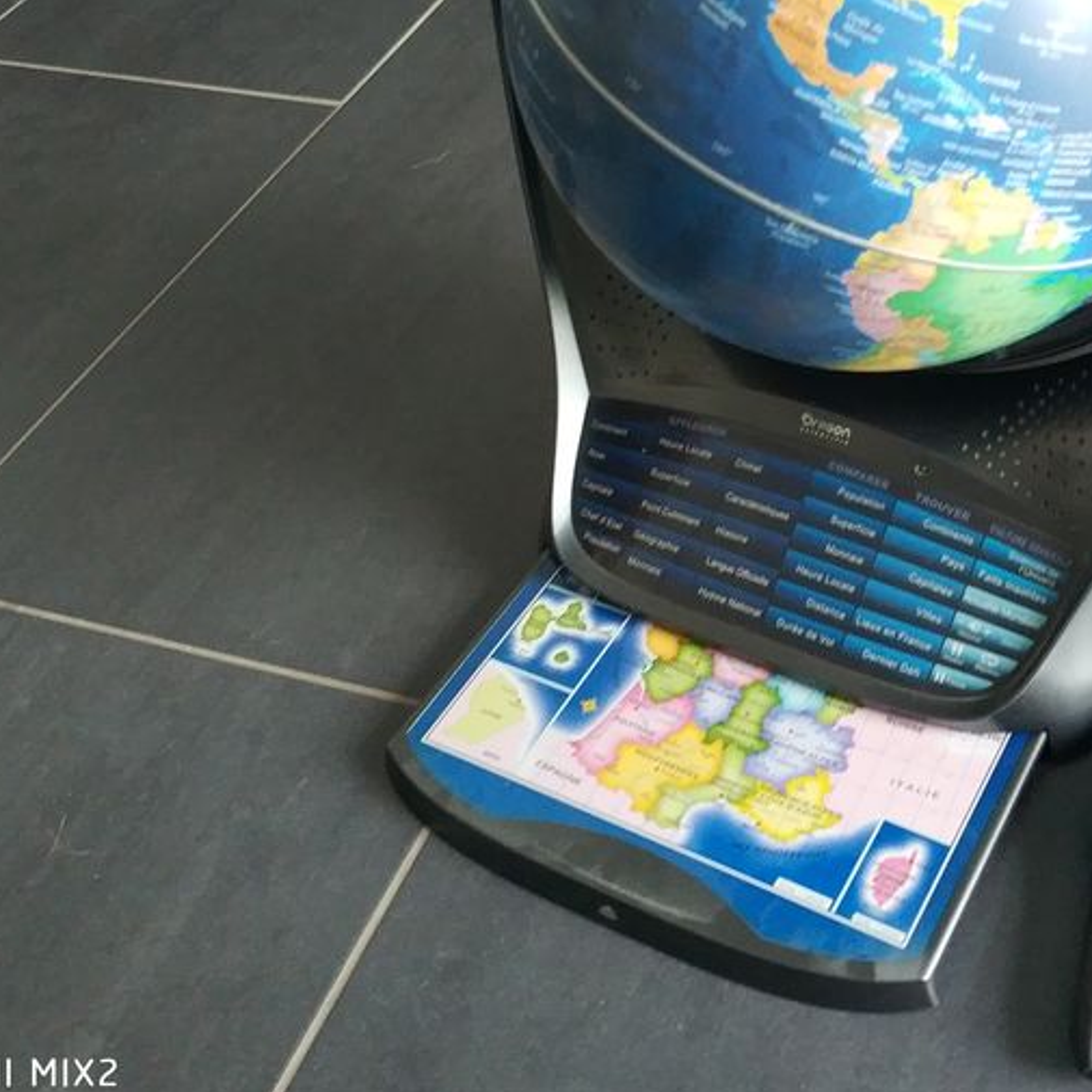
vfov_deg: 30.3
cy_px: 359
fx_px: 1999
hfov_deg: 30.2
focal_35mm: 56
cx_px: 789
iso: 550
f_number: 2
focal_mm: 4.5
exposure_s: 1/17
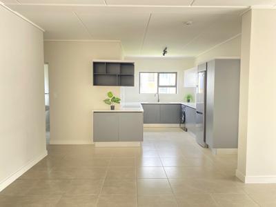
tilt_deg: -3.8
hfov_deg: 67.3
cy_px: 104
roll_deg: -0.2
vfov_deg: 53.1
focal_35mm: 26
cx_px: 138
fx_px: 207
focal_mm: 4.25
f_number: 1.8
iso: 32
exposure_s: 1/122
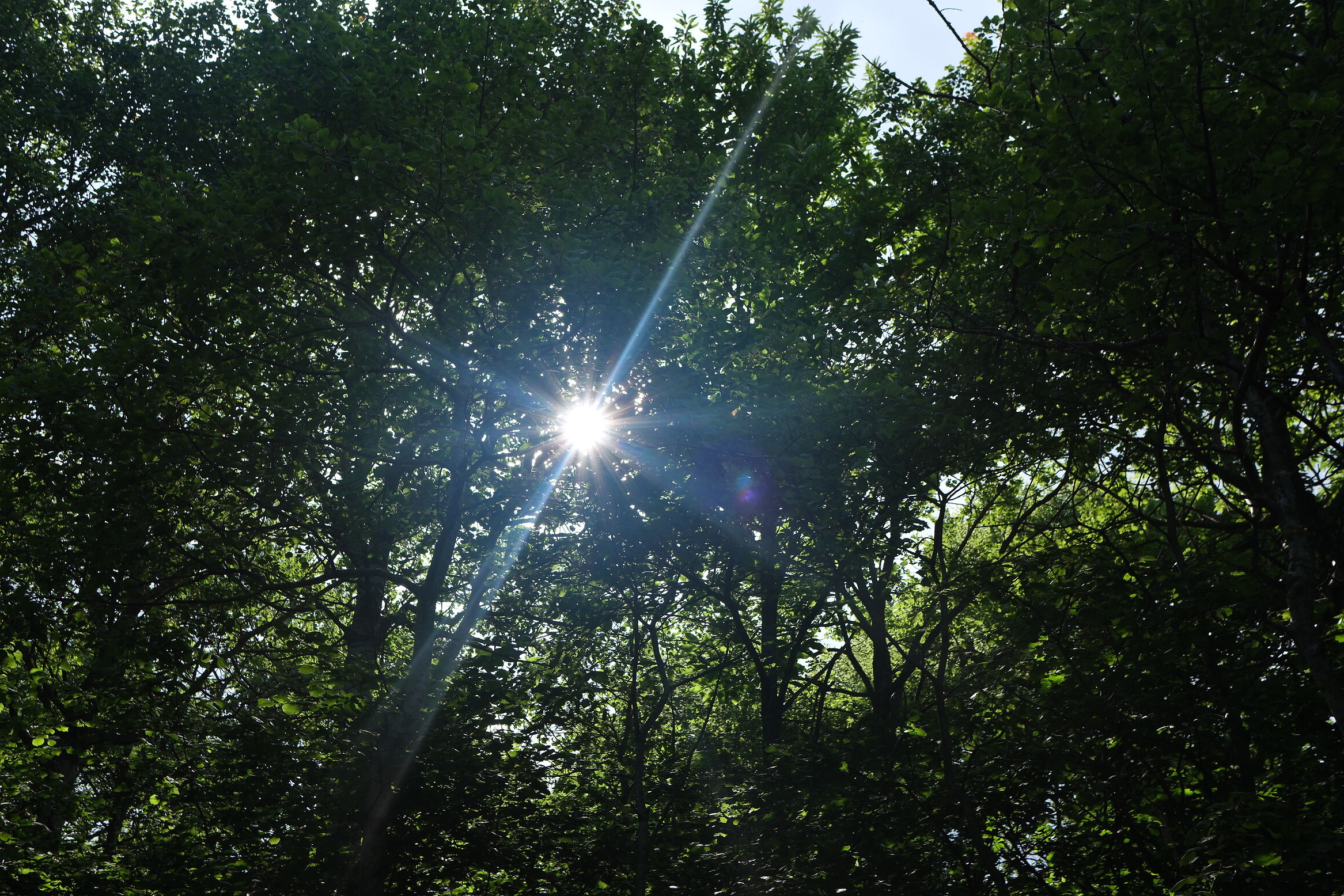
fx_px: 1344
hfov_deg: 53.1
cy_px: 446
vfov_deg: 36.9
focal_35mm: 36
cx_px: 661
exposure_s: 1/340
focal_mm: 23
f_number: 4.5
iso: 125
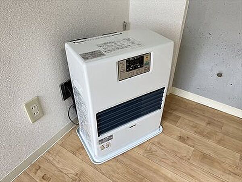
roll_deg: +0.1
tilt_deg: -38.8
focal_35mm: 26
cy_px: 91
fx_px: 182
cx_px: 121
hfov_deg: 67.3
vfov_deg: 53.1
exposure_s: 1/100
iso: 100
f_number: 1.6
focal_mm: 5.1
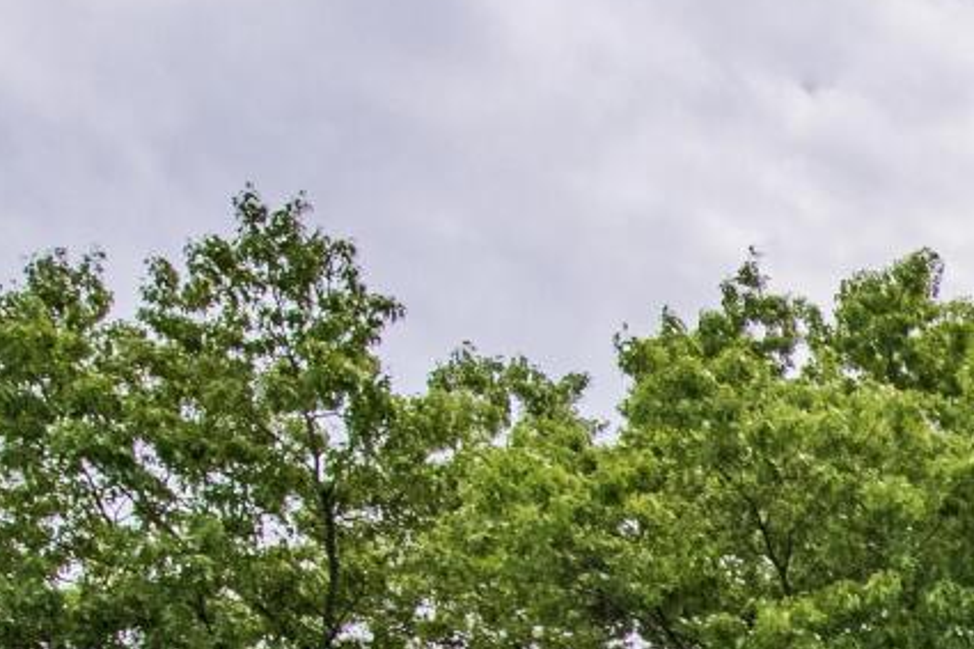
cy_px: 1569
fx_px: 2867
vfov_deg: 10.9
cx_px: 2067
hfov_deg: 14.9
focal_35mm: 106
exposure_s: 1/4000
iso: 250
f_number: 7.1
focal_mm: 15
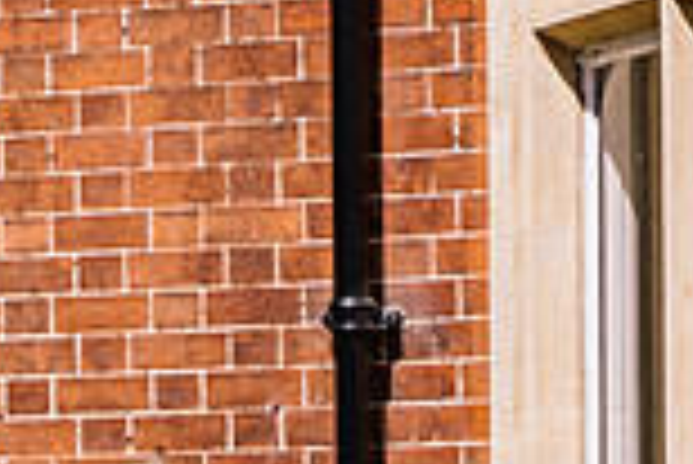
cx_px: 126
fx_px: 5665
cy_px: 809
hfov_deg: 7.0
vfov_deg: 4.6
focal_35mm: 294
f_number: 5
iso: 160
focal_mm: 75
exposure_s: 1/1600
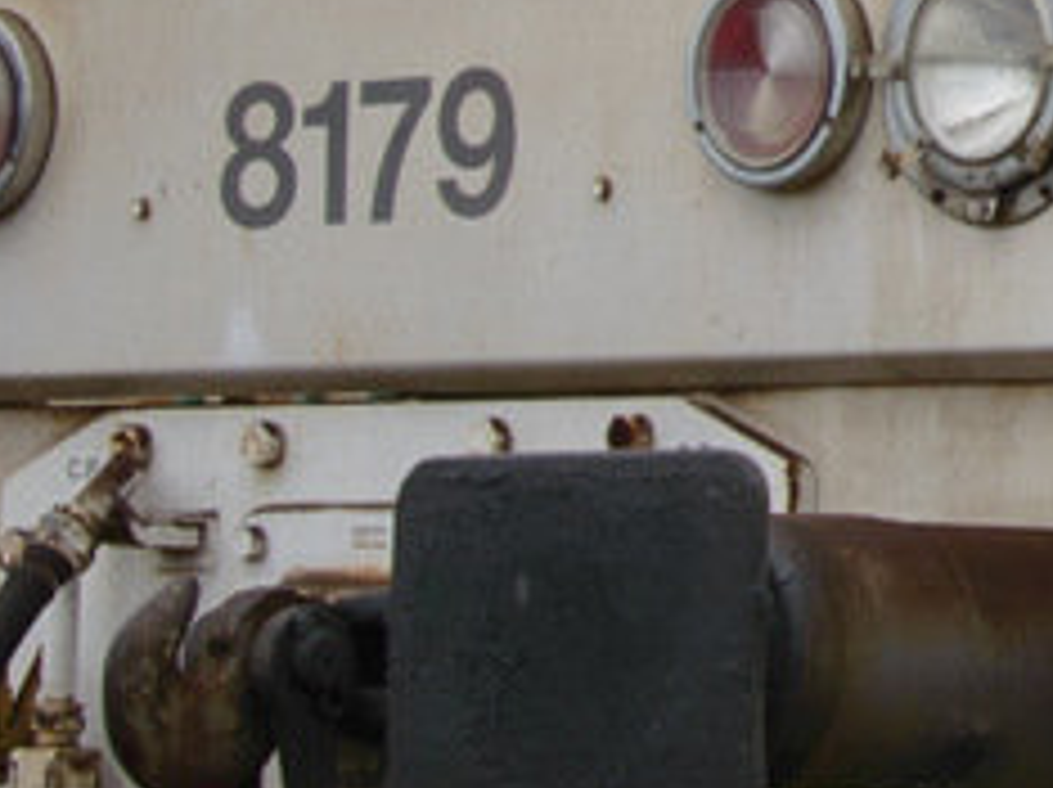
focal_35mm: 308
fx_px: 9360
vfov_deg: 4.8
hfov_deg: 6.4
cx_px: 1638
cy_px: -538
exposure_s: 1/250
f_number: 6.3
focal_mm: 26
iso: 100
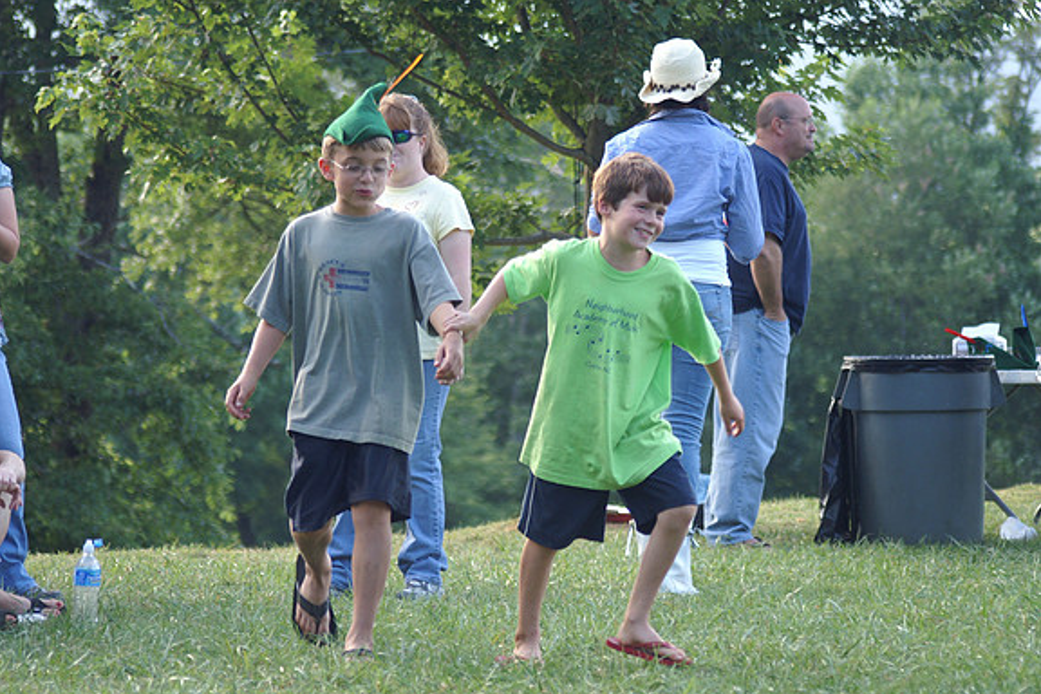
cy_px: 347
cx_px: 519
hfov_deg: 13.6
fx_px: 4366
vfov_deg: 9.1
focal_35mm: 151
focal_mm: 100
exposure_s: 1/250
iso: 400
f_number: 4
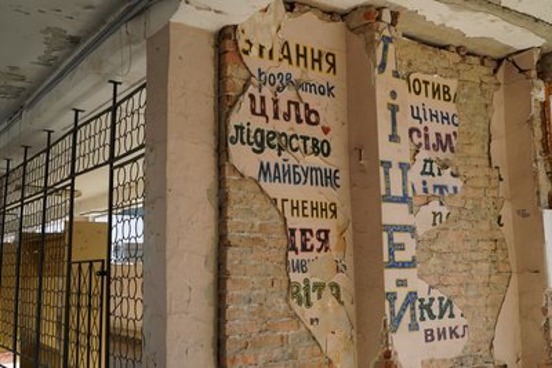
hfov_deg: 50.7
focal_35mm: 38
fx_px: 583
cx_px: 276
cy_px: 184
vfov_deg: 35.1
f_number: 4.5
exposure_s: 1/200
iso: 100
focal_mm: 38
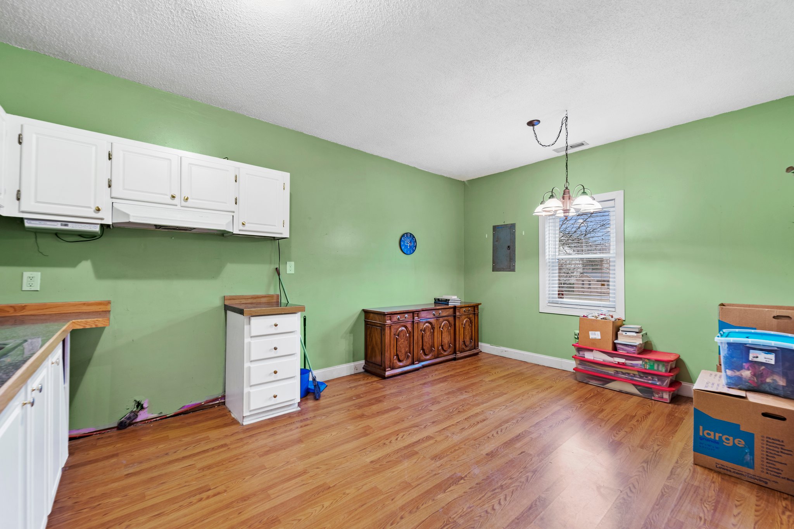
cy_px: 264
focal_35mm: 14
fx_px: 309
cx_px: 397
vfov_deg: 81.2
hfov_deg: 104.3
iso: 160
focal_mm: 14
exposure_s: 5
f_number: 6.3
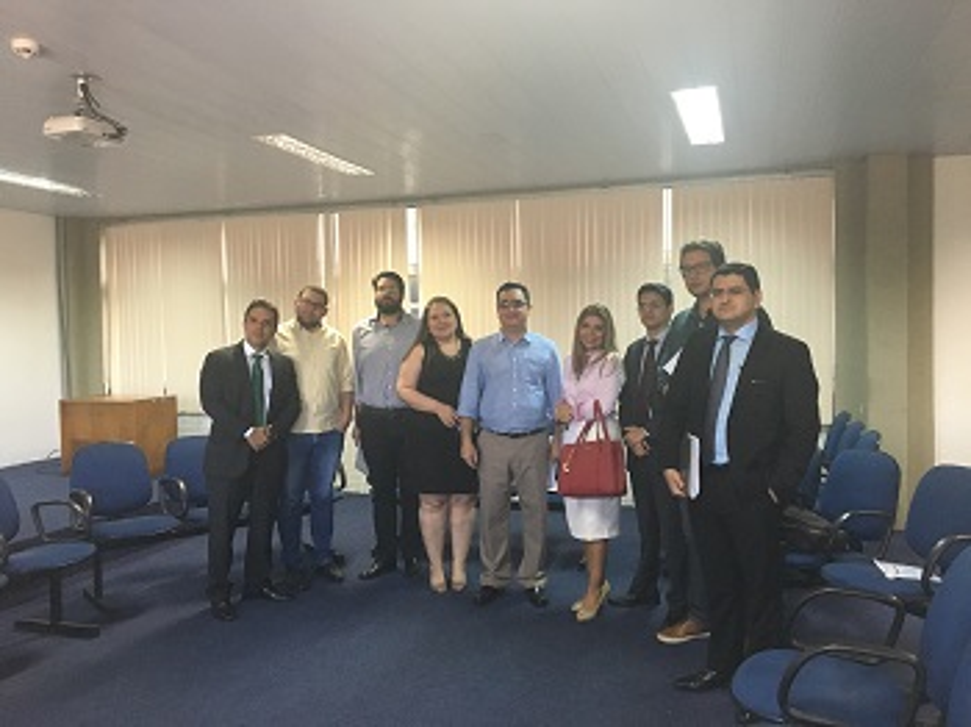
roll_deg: +1.1
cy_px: 364
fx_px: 813
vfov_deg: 48.2
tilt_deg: -2.7
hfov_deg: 61.7
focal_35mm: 29
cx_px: 486
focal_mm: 4.15
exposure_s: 1/30
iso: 200
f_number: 2.2
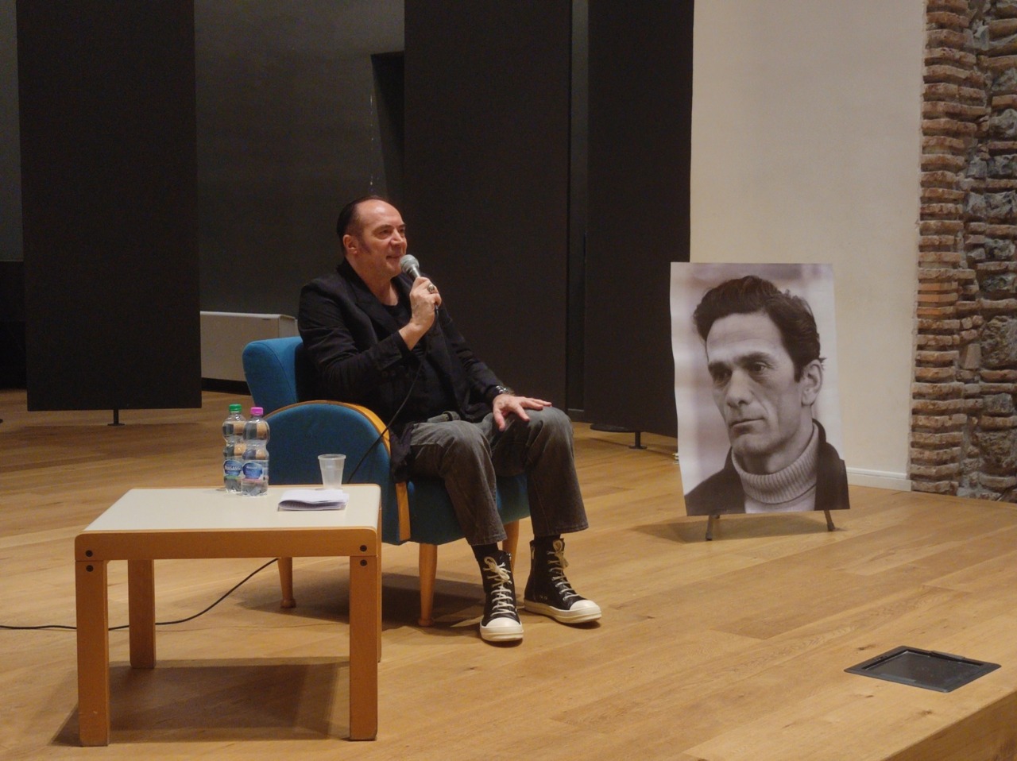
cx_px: 508
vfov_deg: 54.8
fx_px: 734
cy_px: 380
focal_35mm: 25
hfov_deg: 69.4
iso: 405
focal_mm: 4.7
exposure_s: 1/50
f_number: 1.79
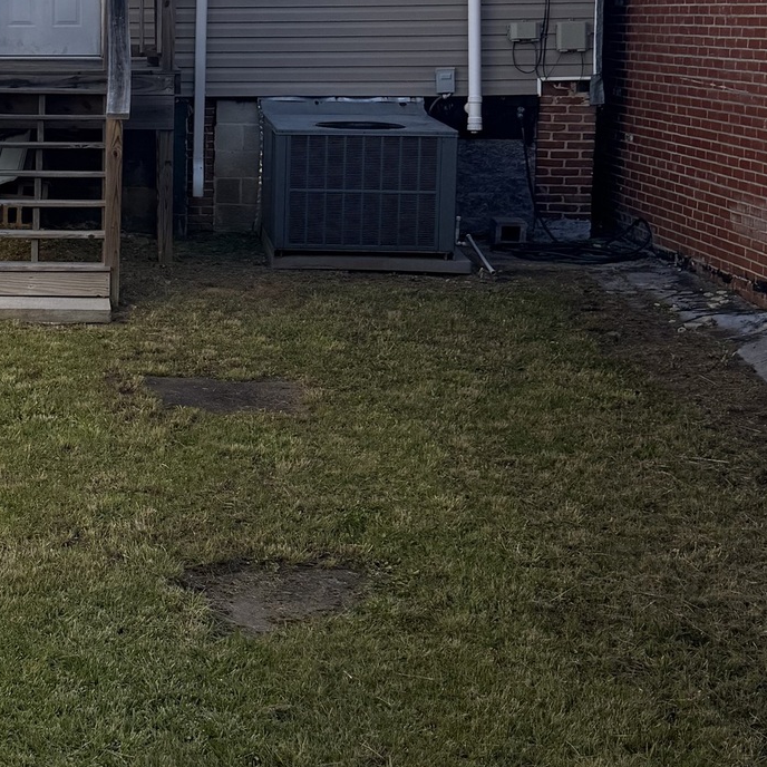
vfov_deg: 24.0
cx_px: -3
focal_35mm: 71
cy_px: 158
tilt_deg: -4.3
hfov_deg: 23.3
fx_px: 1780
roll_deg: -0.3
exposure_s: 1/3759
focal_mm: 6.76
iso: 80
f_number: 1.78
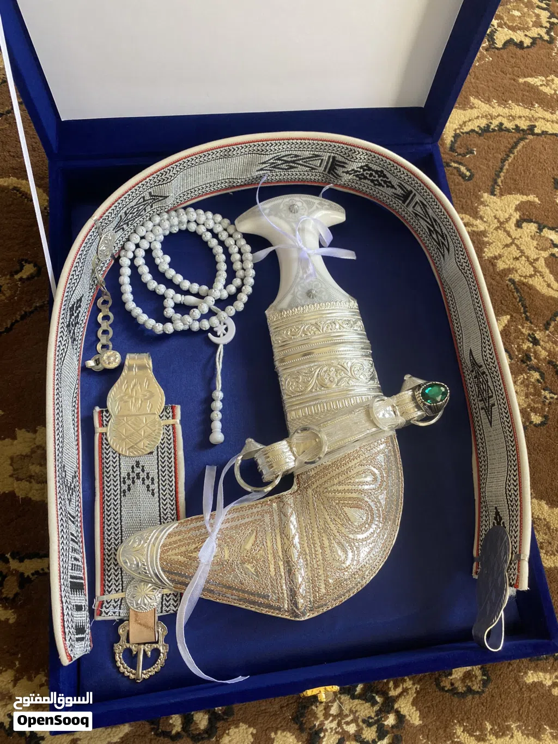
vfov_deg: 67.3
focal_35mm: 26
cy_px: 372
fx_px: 559
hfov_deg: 53.1
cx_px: 279
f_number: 1.8
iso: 125
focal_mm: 4.25
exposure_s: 1/106
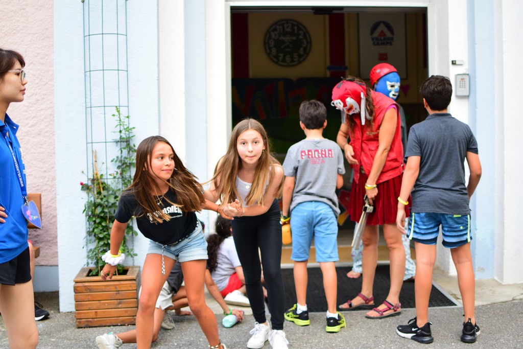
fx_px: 763
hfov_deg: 37.8
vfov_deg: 25.8
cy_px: 174
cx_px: 262
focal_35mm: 52
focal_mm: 35
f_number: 1.8
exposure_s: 1/250
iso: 500
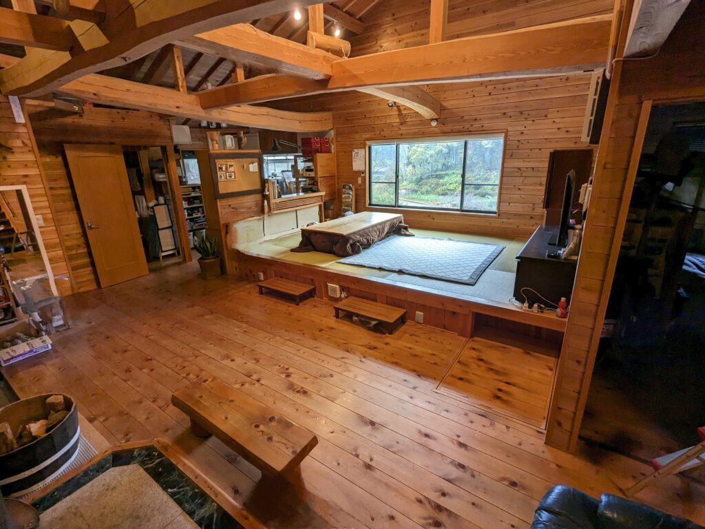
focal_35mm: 16
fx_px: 326
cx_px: 352
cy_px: 264
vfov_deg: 78.1
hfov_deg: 94.5
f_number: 2.2
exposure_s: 1/60
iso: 63
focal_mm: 2.35
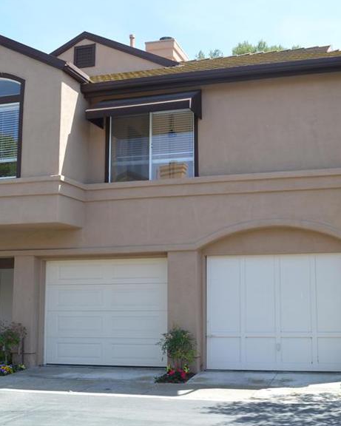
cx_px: 212
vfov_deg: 41.1
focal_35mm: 45
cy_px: 211
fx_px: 568
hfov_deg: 33.3
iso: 100
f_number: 6.3
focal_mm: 18
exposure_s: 1/160
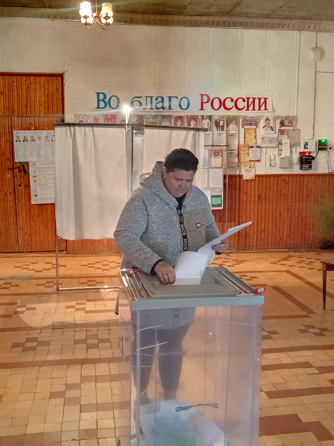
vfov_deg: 50.2
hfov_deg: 38.6
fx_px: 476
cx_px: 167
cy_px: 223
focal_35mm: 37
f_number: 1.8
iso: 1600
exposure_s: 1/16.7
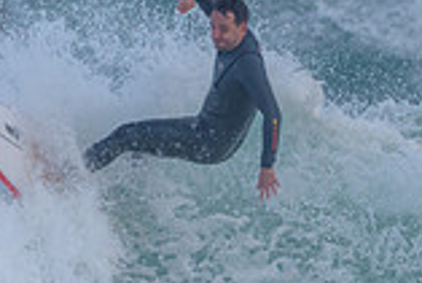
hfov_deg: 0.9
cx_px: 168
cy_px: 196
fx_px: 26528
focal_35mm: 2261
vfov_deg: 0.6
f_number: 5.6
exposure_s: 1/2000
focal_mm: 500
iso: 400
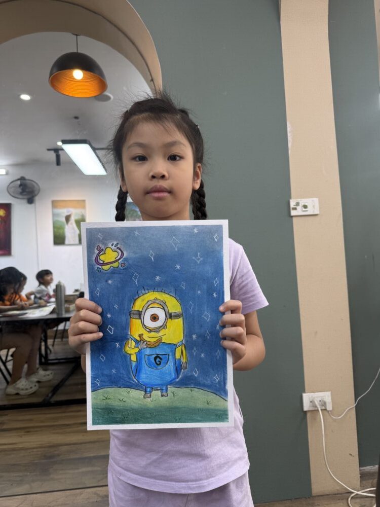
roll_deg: +2.8
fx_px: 351
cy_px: 254
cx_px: 190
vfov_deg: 71.6
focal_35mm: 24
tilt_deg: +3.2
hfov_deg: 56.8
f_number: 1.78
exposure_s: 1/100
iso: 64
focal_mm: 6.76
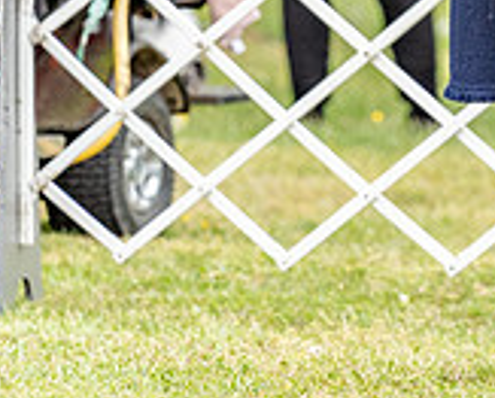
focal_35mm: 799
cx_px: 692
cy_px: -97
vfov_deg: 1.9
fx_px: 11726
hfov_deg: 2.4
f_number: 4.5
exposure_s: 1/1000
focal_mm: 200
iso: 1250
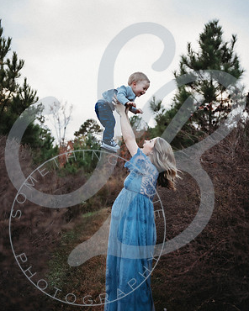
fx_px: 442
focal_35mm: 48
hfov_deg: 31.5
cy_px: 164
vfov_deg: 38.8
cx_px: 125
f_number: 2.8
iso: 640
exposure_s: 1/250
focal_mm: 42
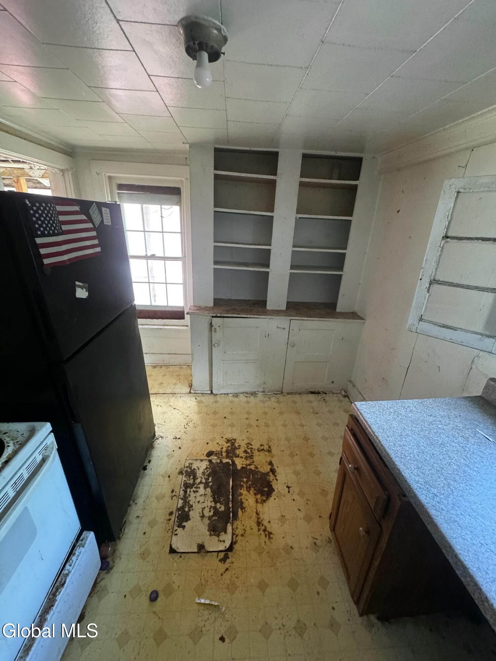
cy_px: 330
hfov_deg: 85.7
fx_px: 267
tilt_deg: -20.5
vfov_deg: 102.1
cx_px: 248
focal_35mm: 14
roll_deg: -2.2
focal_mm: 2.22
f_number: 2.2
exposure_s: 1/60
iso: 640
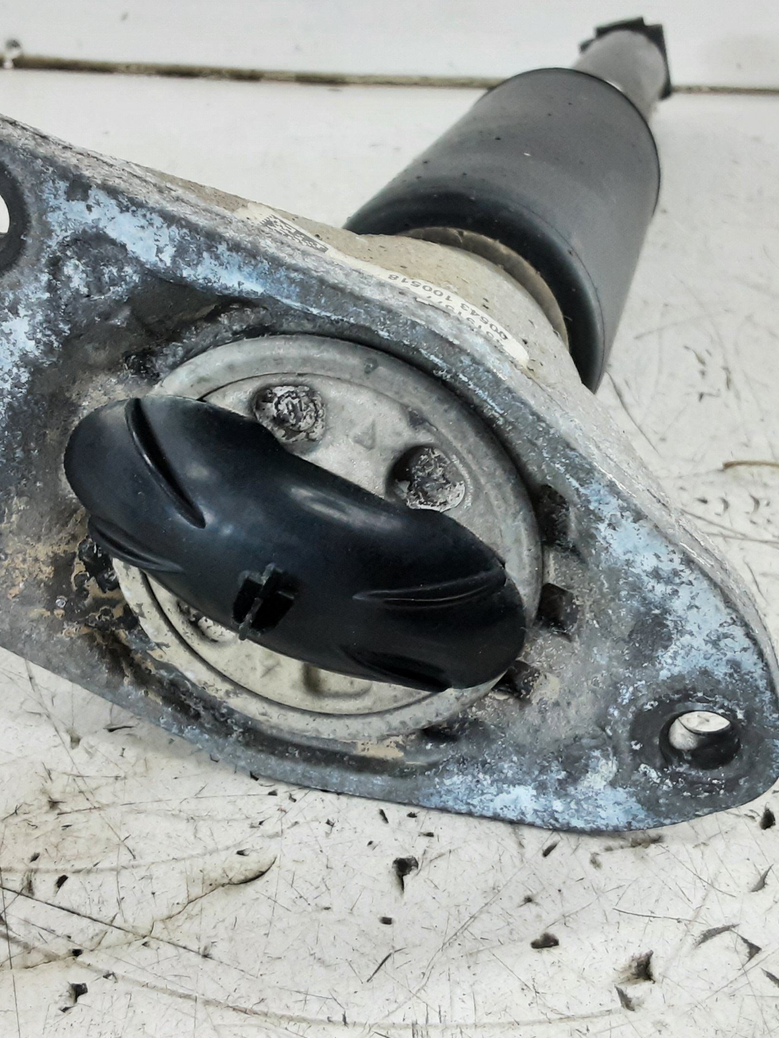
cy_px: 452
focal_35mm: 41
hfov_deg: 35.1
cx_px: 405
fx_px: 1230
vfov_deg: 45.7
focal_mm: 2.91
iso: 200
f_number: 1.9
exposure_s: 1/50
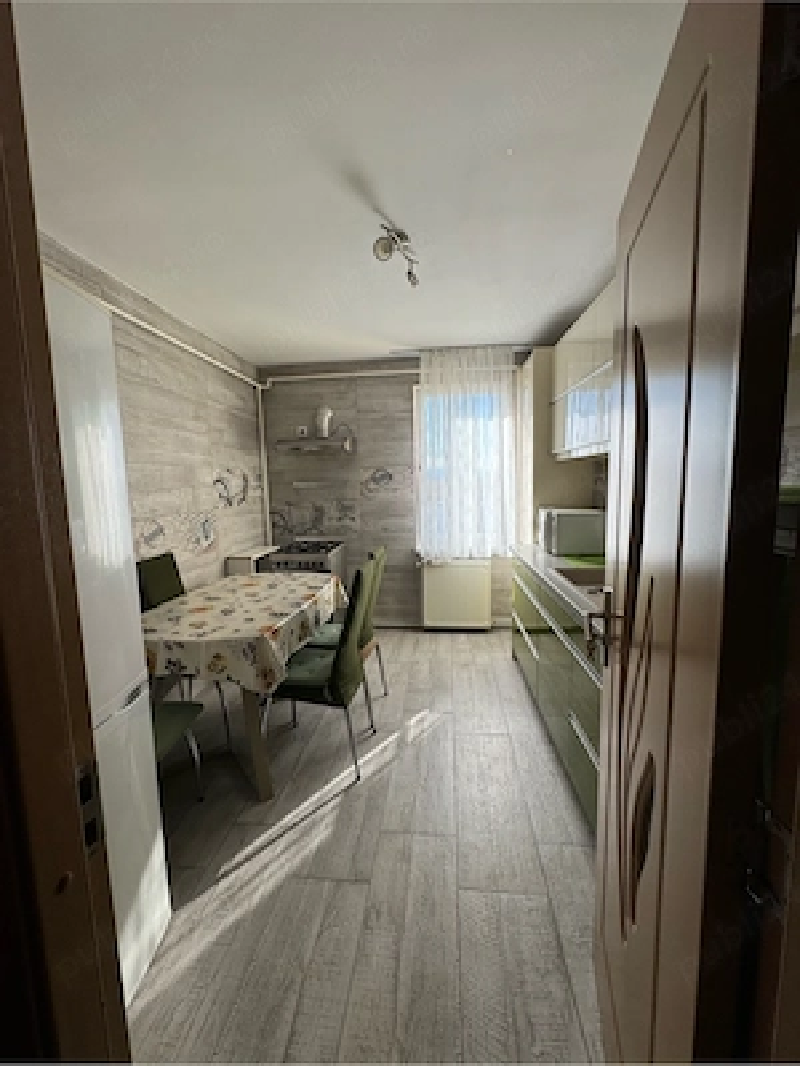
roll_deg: +2.2
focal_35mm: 14
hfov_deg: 85.7
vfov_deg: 102.1
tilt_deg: -6.6
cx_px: 400
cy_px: 533
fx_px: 431
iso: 40
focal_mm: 2.22
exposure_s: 1/144
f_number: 2.2
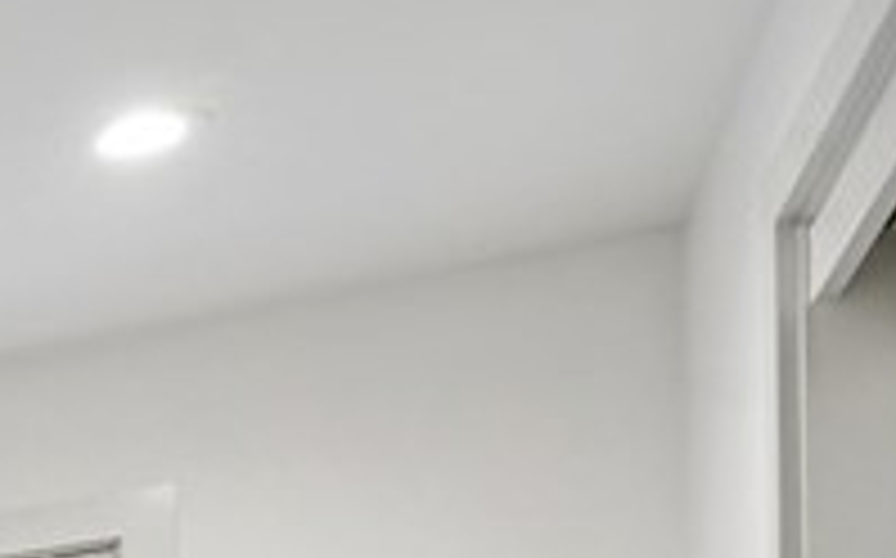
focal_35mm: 84
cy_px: 1199
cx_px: -1279
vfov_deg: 13.0
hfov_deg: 14.7
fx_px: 2049
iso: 400
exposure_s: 1/10
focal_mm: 16
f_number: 8
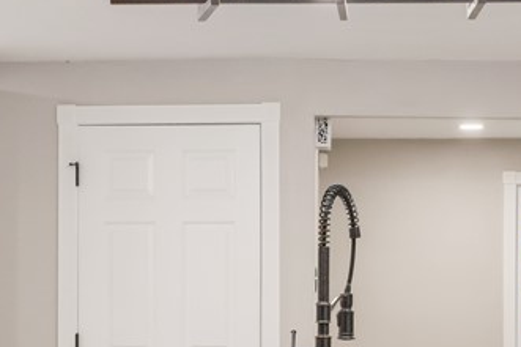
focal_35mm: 115
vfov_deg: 11.8
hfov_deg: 17.8
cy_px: 325
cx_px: 338
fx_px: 1663
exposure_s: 1/50
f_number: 9
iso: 320
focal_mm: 35
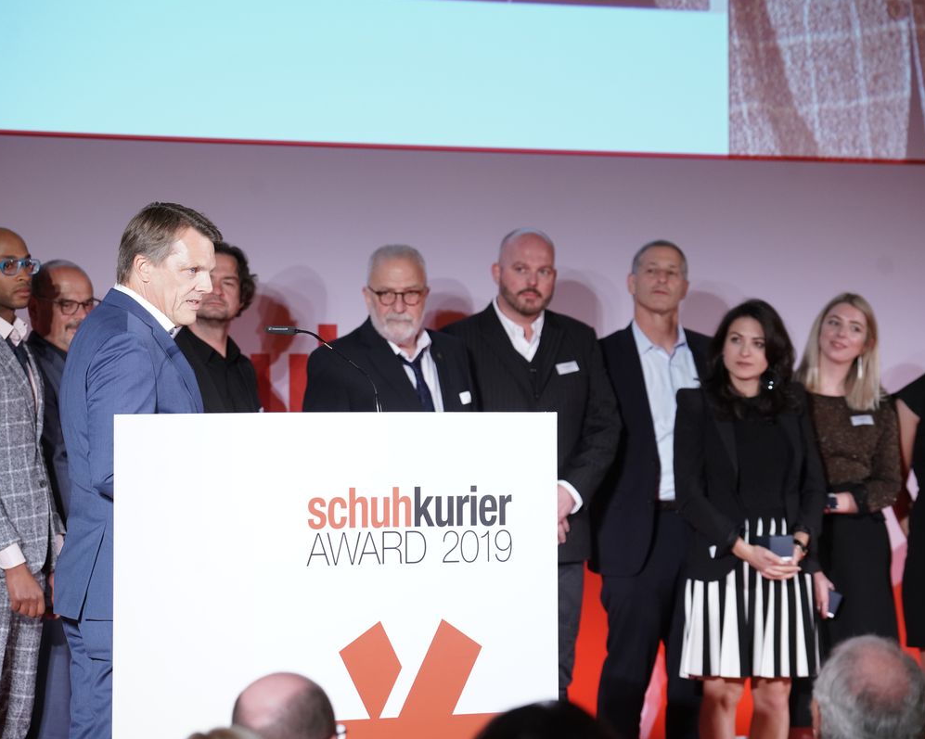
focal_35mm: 174
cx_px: 440
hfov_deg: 11.1
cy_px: 369
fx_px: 4762
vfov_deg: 8.9
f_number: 5
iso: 2500
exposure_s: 1/125
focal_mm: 154
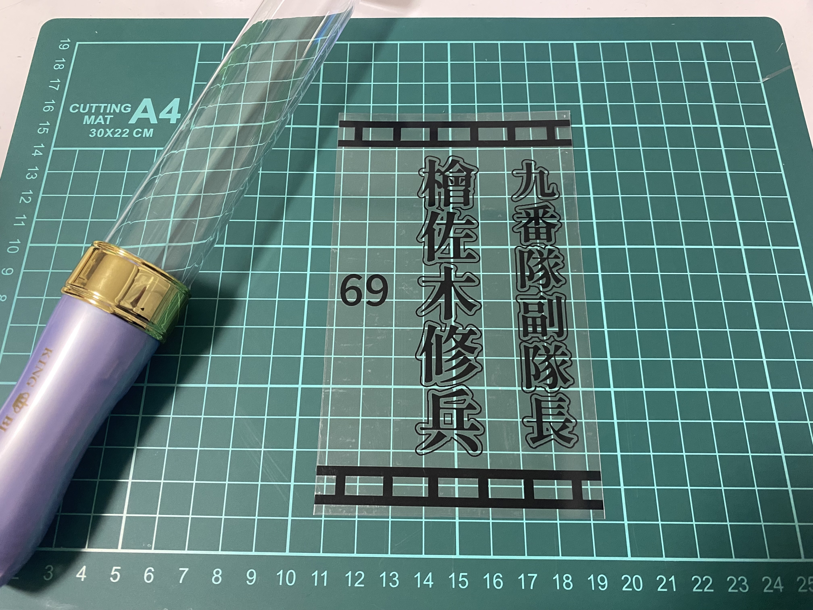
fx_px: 611
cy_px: 305
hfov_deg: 67.3
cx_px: 406
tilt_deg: -69.7
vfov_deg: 53.1
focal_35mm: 26
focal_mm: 4.25
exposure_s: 1/53
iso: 500
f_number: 1.8
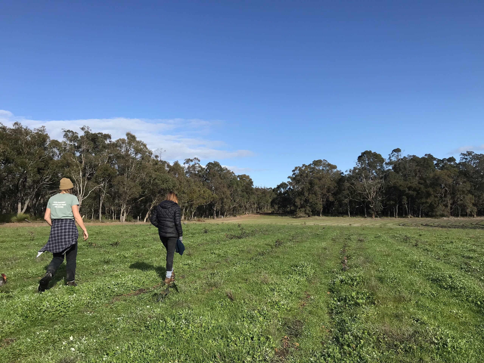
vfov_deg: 49.7
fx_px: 391
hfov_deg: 63.4
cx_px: 242
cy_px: 182
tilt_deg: +8.1
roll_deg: +2.5
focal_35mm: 28
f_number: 1.8
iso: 20
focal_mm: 3.99
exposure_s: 1/2283
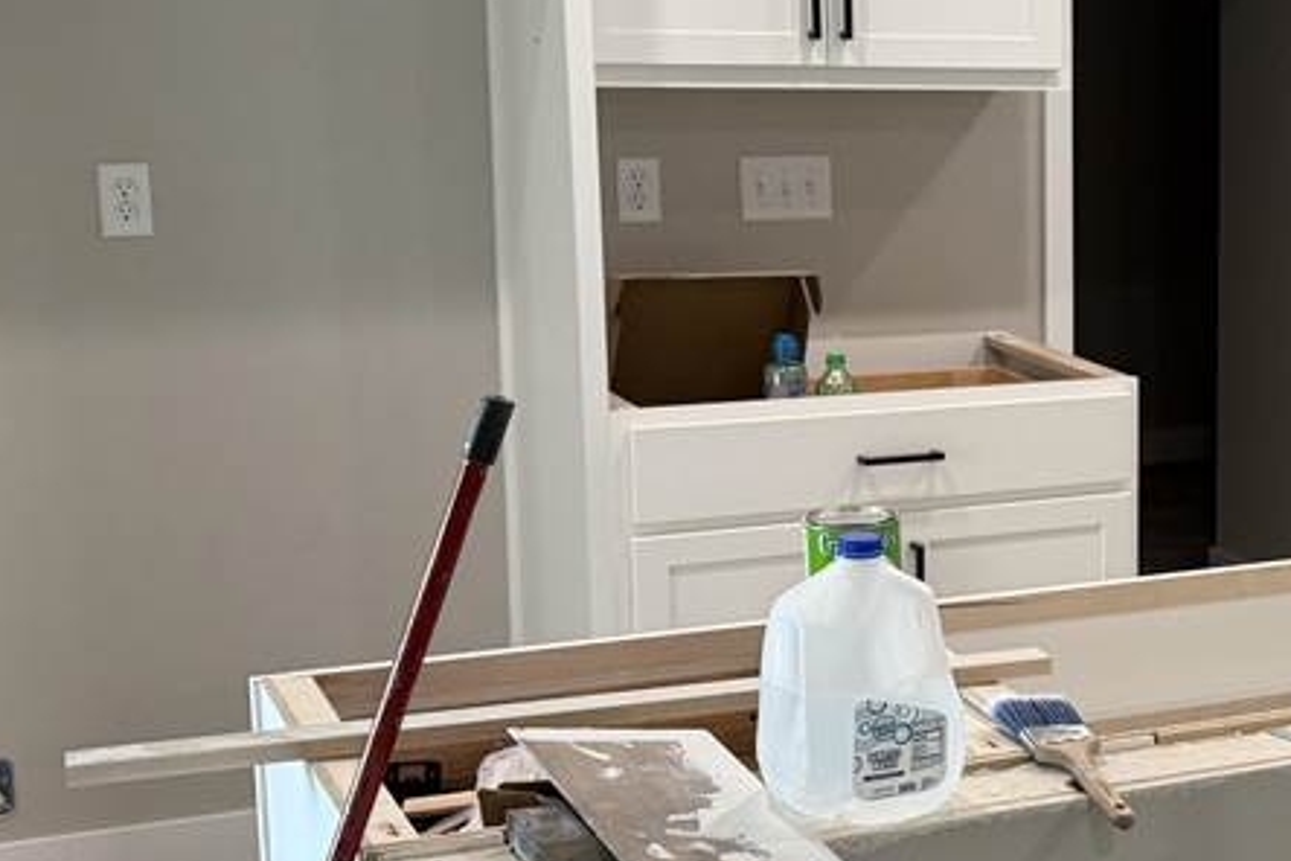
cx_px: 1503
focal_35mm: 72
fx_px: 2582
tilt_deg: -12.3
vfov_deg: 18.9
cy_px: 487
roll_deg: -2.8
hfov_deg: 25.5
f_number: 1.78
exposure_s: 1/120
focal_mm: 6.76
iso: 200
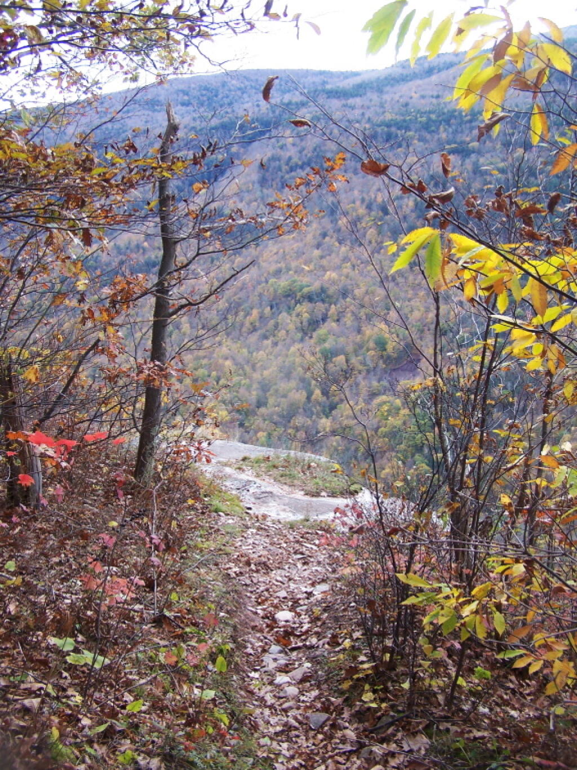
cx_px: 288
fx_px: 844
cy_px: 385
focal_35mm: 38
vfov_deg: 49.0
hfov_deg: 37.7
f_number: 2.8
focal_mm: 6.3
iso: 80
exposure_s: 1/160
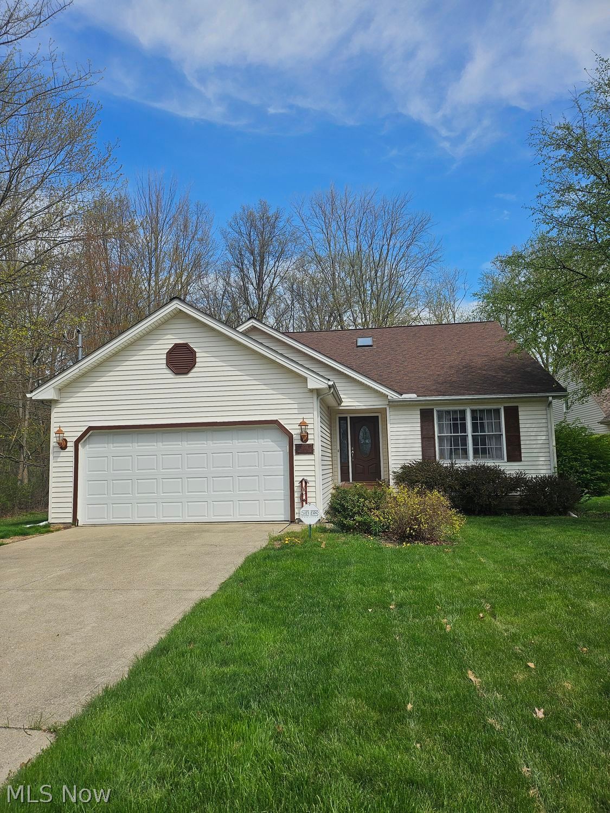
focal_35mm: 24
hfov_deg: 56.8
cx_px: 305
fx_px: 564
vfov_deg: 71.6
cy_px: 406
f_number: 1.8
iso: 50
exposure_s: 1/5214
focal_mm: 5
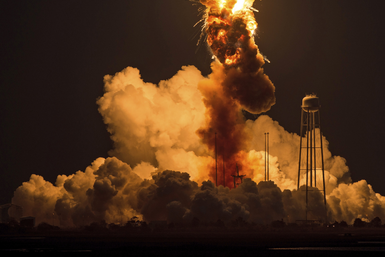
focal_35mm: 482
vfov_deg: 2.9
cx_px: 236
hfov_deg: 4.3
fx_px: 5156
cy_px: 78
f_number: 5.6
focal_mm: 300
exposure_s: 1/1000
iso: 250
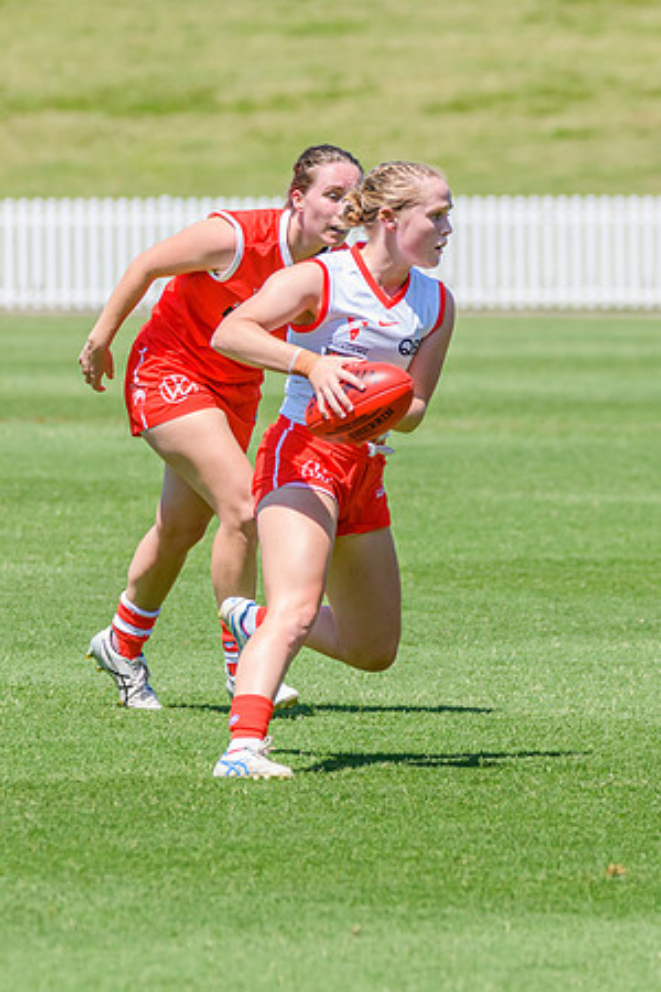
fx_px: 15363
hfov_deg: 2.5
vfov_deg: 3.7
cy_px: 507
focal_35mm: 558
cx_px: 276
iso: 800
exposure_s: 1/2000
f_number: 8
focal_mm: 300
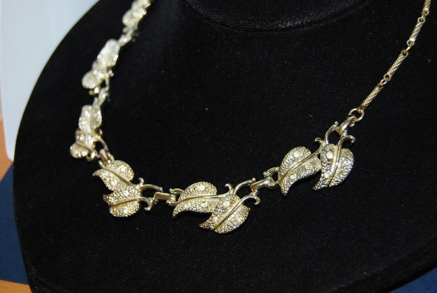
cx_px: 218
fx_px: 693
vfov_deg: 23.9
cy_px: 146
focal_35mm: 57
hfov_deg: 35.0
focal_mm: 38
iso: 200
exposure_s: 1/60
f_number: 4.8
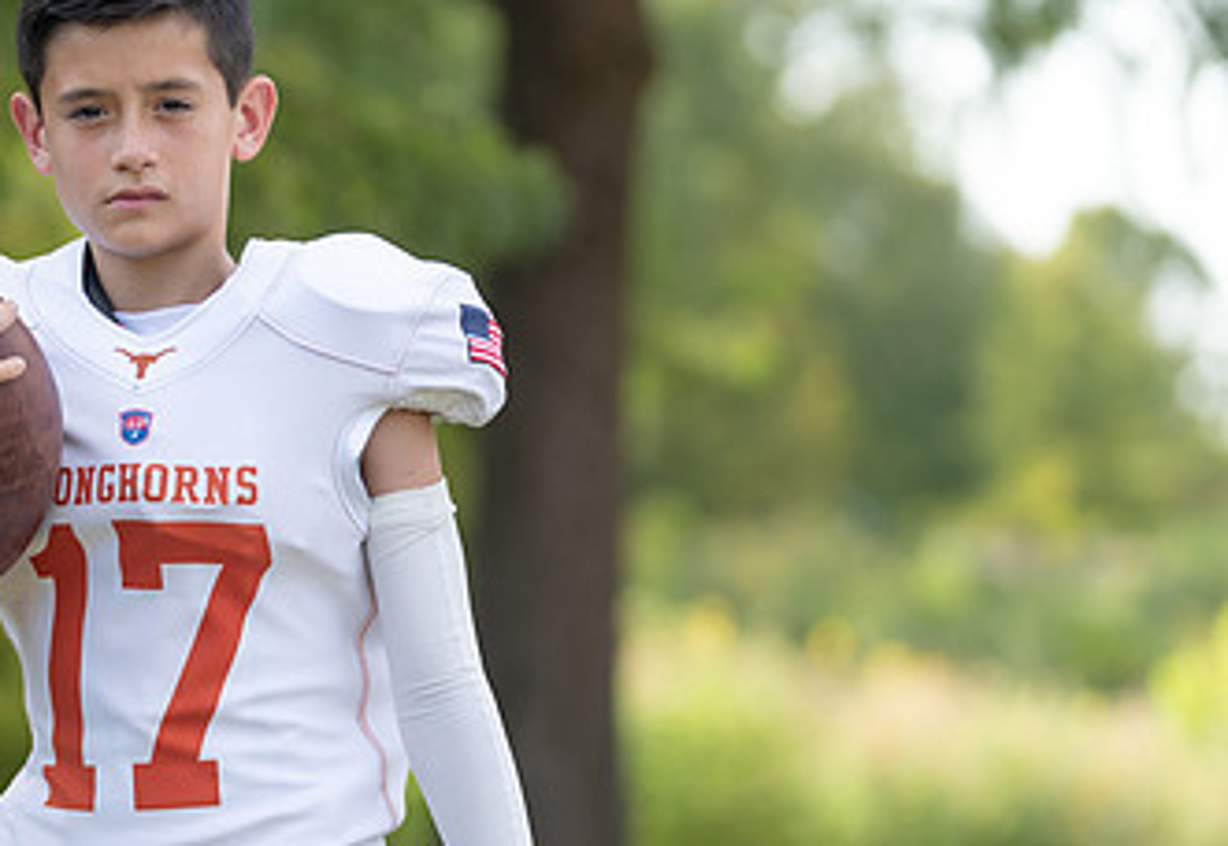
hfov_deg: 8.2
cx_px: 185
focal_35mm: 248
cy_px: 420
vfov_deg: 5.7
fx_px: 8546
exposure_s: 1/400
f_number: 2.8
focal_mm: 121
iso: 100
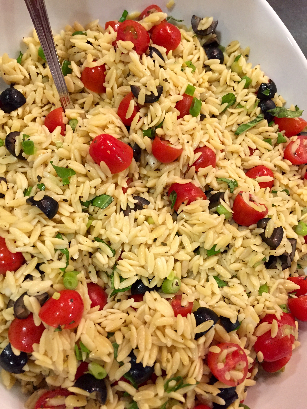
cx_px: 154
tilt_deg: -74.8
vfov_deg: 61.7
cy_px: 204
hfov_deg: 48.2
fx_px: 343
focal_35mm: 29
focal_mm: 4.15
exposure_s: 1/30
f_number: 2.2
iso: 200
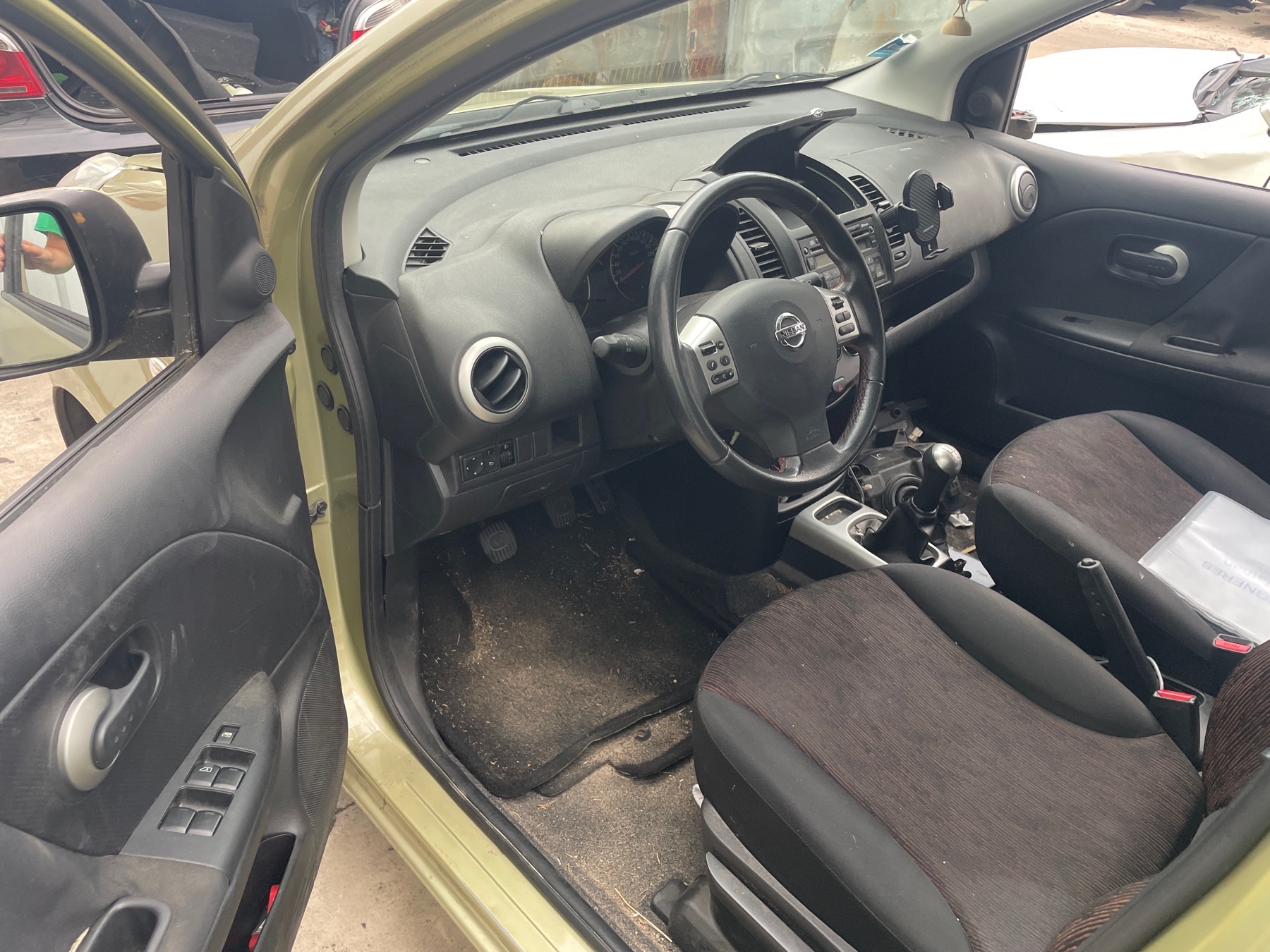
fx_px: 954
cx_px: 635
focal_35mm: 26
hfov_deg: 67.3
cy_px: 476
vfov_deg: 53.1
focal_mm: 4.2
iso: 125
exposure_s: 1/70
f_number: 1.6
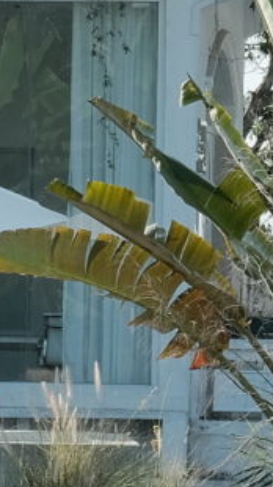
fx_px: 4731
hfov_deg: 3.3
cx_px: -217
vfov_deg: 5.8
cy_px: 728
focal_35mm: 367
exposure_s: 1/85
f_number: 13
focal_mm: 35
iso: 320
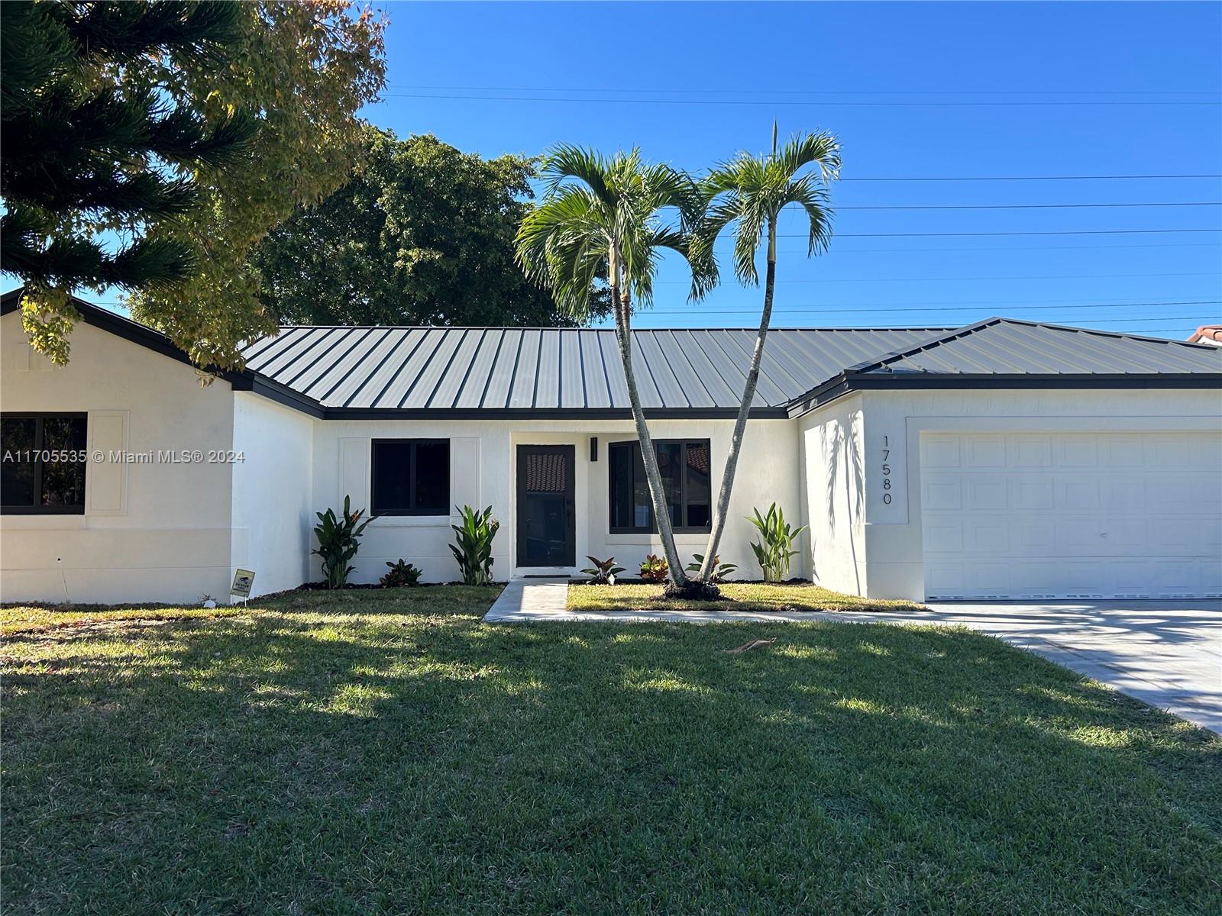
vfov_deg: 53.1
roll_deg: +2.2
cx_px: 611
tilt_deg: +5.6
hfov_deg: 67.3
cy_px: 458
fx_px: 918
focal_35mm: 26
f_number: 1.5
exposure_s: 1/1901
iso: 50
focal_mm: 5.7
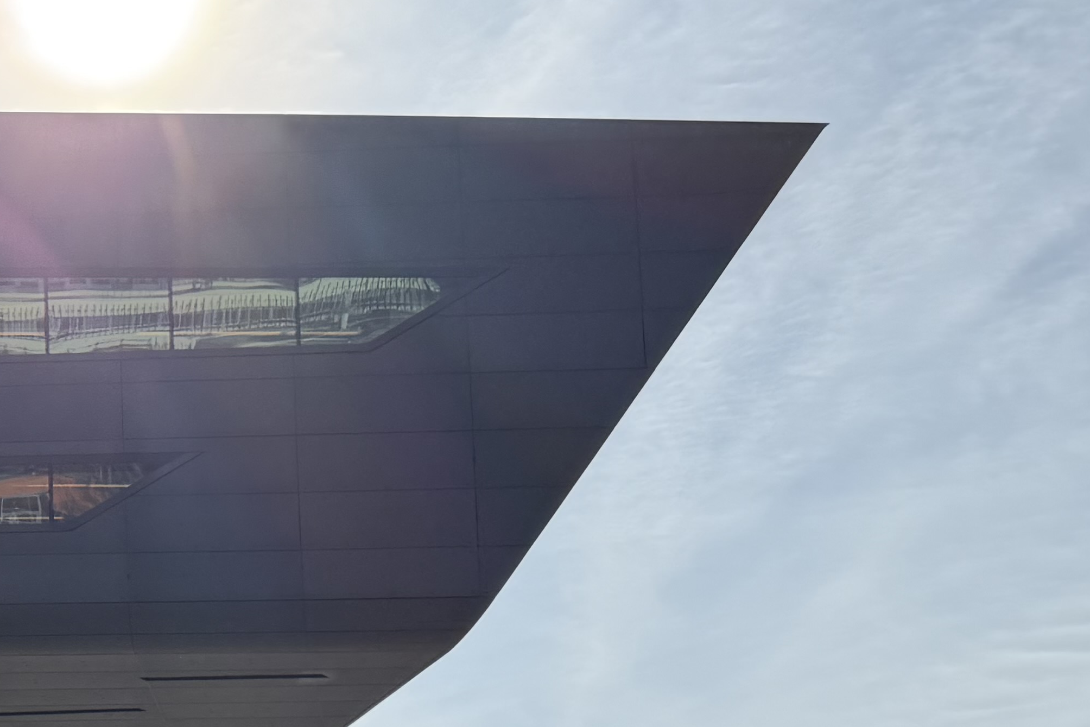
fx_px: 2150
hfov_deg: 24.2
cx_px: -394
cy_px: 600
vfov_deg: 19.0
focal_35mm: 71
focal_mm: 6.76
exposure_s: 1/9091
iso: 80
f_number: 1.78
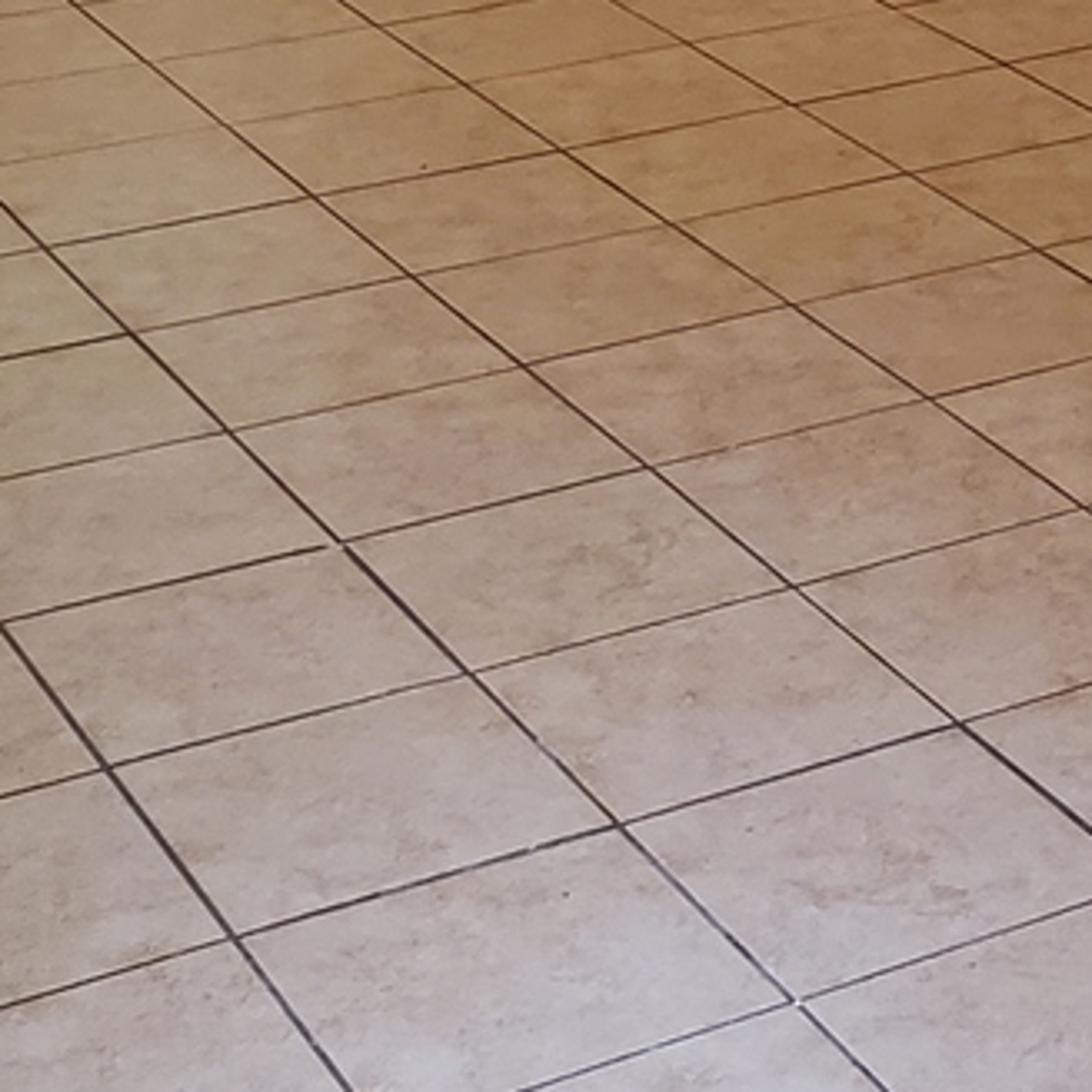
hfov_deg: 16.4
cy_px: -653
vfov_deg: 15.6
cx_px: 1388
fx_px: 3605
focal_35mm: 101
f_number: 2.4
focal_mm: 4.3
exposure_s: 1/60
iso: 250
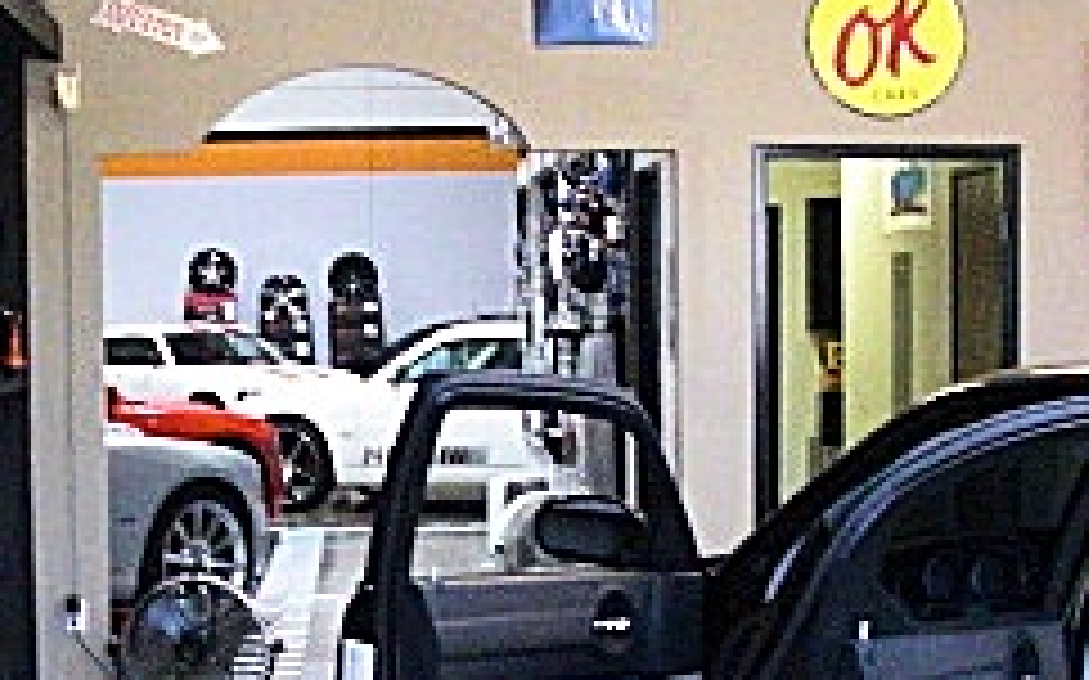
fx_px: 2996
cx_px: 288
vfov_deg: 12.8
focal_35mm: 101
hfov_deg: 20.5
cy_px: 599
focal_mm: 6.3
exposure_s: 1/100
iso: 800
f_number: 2.8
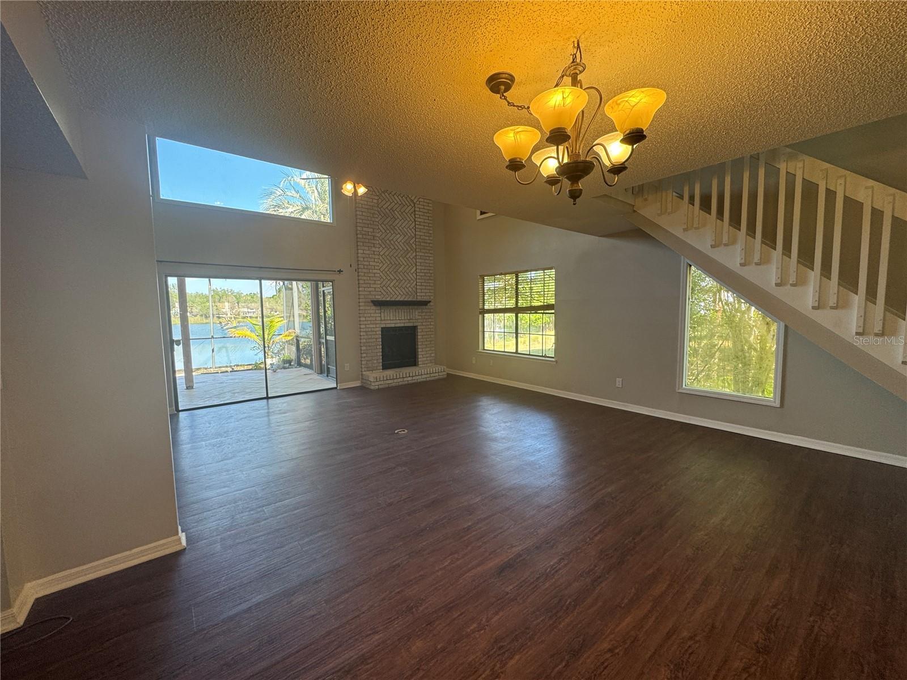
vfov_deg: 85.7
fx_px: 367
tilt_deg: -4.9
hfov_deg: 102.1
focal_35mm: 14
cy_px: 340
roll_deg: +0.6
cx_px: 454
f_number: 2.2
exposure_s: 1/120
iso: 125
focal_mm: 2.22
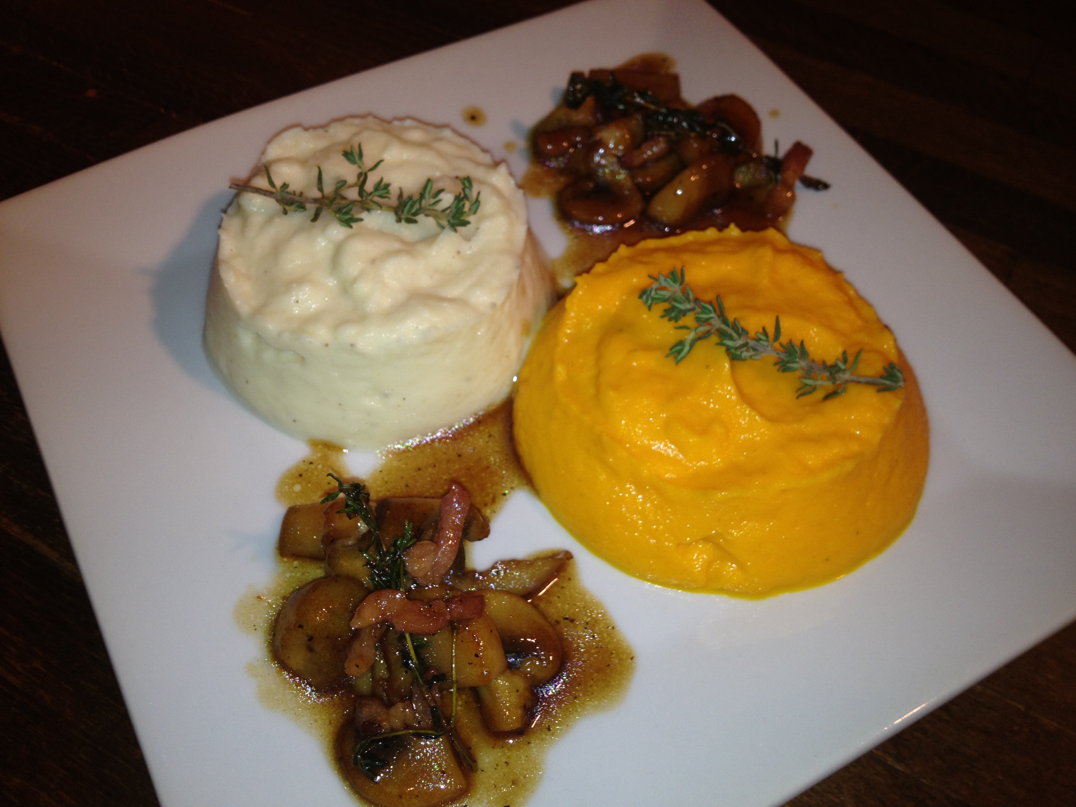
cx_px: 538
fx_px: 1088
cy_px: 404
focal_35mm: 35
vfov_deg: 40.7
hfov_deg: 52.6
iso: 64
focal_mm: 4.28
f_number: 2.4
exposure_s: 1/120
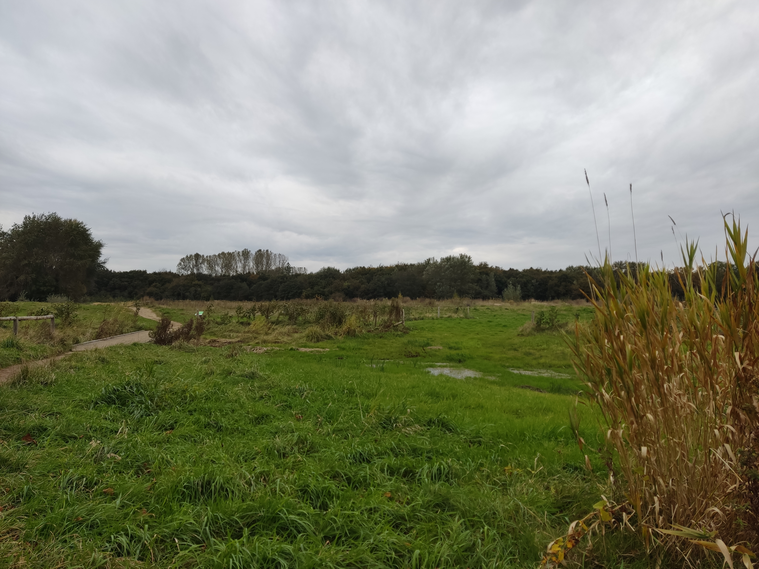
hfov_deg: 69.4
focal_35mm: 25
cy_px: 284
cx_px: 380
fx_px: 548
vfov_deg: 54.9
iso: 50
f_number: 1.79
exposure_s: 1/206
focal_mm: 4.71
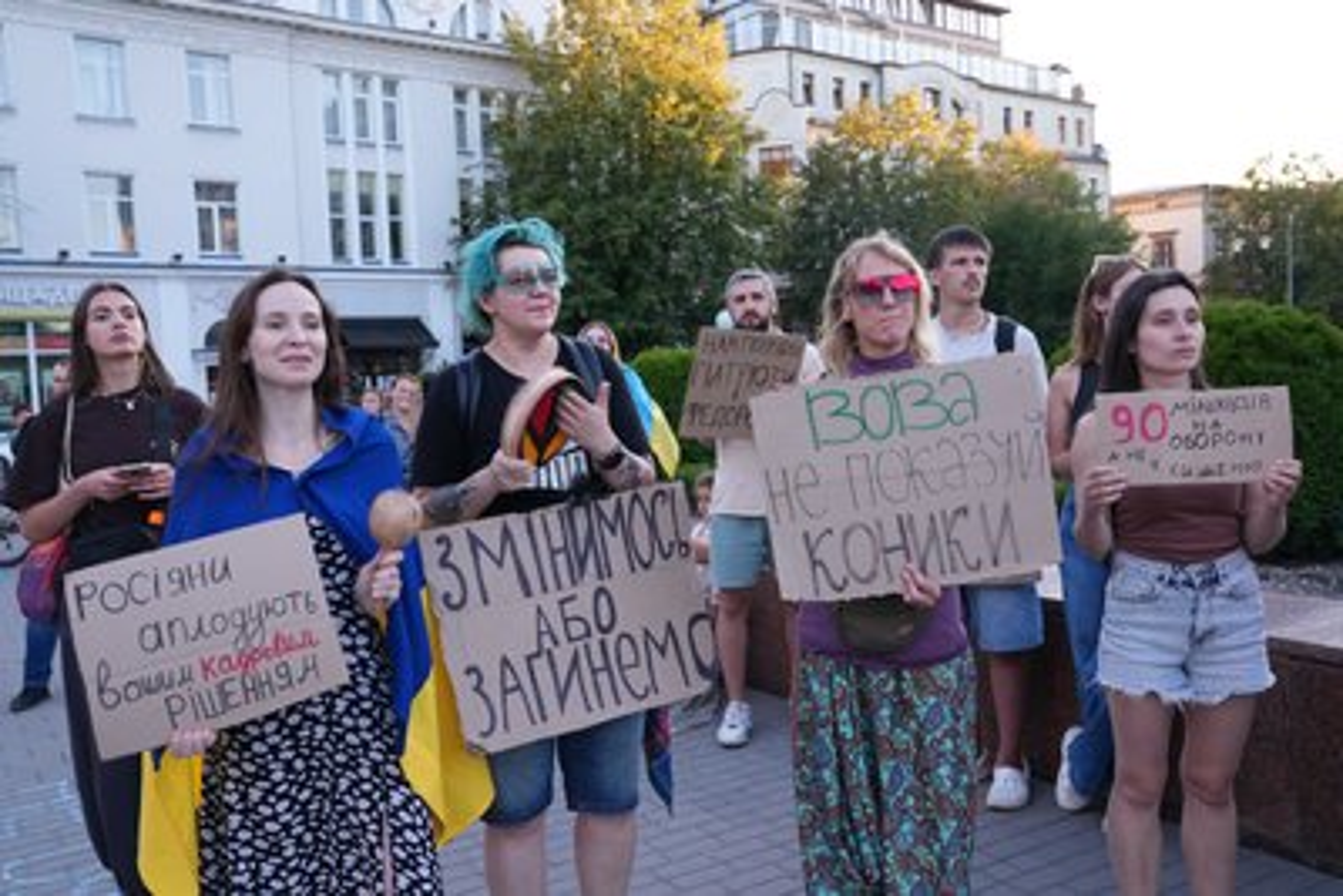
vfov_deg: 41.1
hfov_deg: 58.7
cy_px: 448
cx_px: 672
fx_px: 1194
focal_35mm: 32
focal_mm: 32
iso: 320
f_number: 5
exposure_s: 1/80
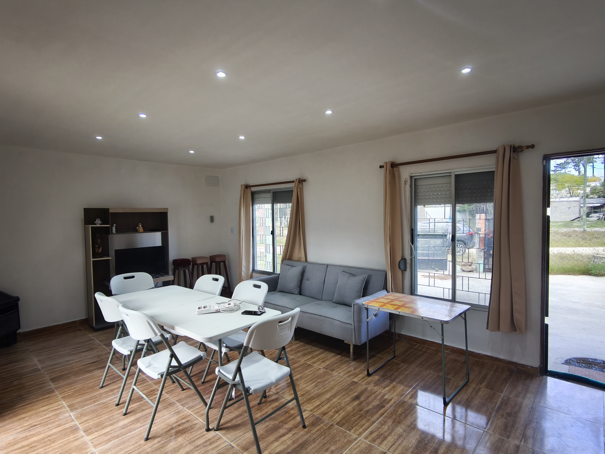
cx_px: 302
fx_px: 332
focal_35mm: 19
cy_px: 227
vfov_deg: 68.7
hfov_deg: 84.7
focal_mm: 1.91
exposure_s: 1/50
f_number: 2.2
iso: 160
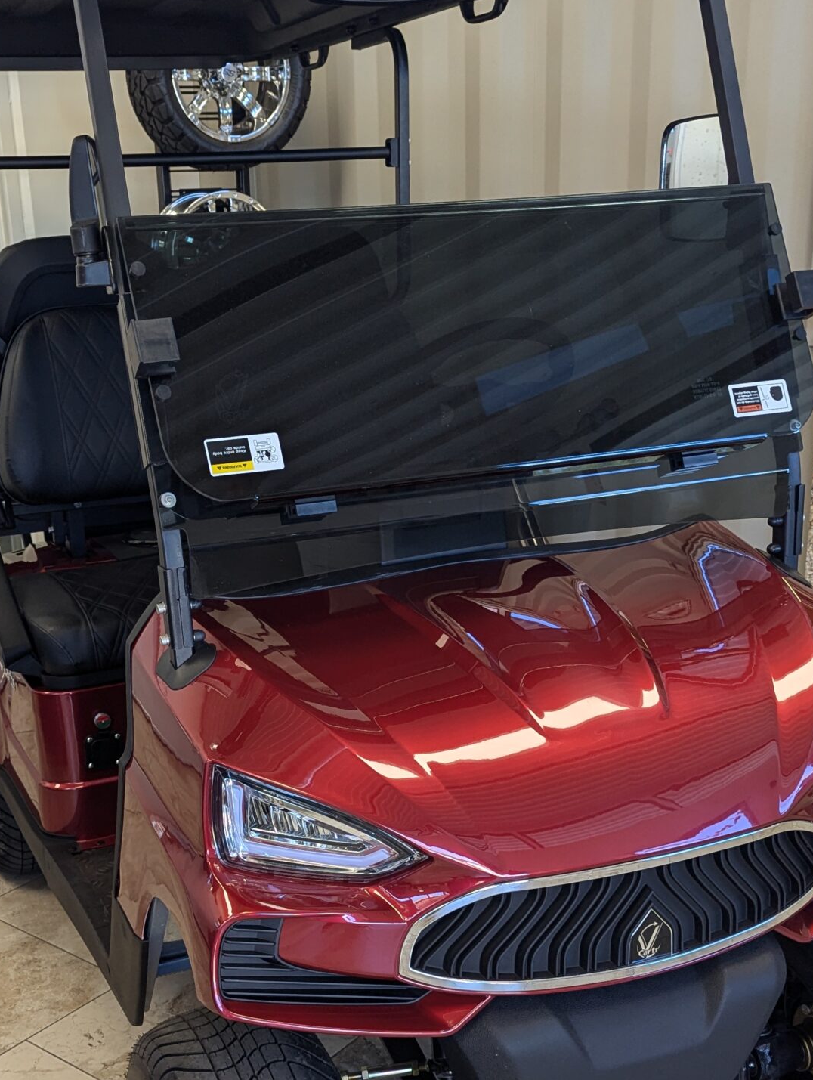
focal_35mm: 43
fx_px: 1343
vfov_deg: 43.5
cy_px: 670
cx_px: 307
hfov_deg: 33.5
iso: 107
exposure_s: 1/74.8
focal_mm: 6.81
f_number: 1.85
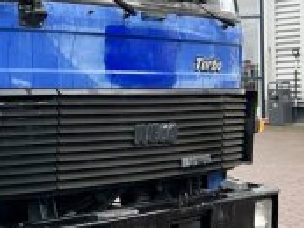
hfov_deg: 18.8
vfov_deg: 15.4
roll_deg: +1.5
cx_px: -102
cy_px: 109
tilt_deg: -1.4
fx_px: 844
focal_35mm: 96
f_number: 1.5
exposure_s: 1/170
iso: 50
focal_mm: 5.7
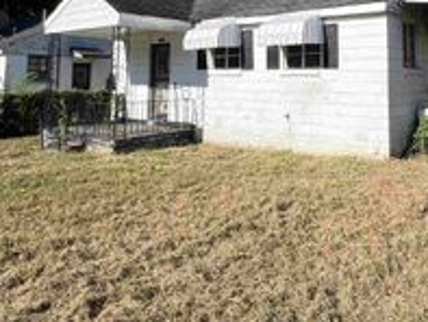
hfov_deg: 53.6
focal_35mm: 33
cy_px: 38
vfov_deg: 40.1
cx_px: 302
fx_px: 408
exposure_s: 1/1815
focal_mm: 1.57
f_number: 1.8
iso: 32
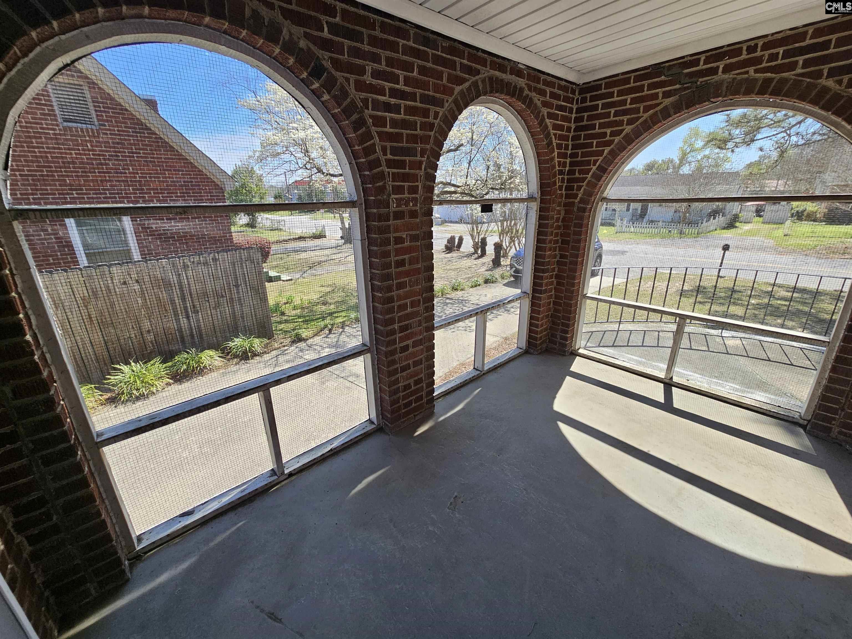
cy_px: 320
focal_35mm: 13
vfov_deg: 89.9
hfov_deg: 106.2
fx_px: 320
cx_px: 426
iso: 50
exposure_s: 1/313
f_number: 2.2
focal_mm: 2.2
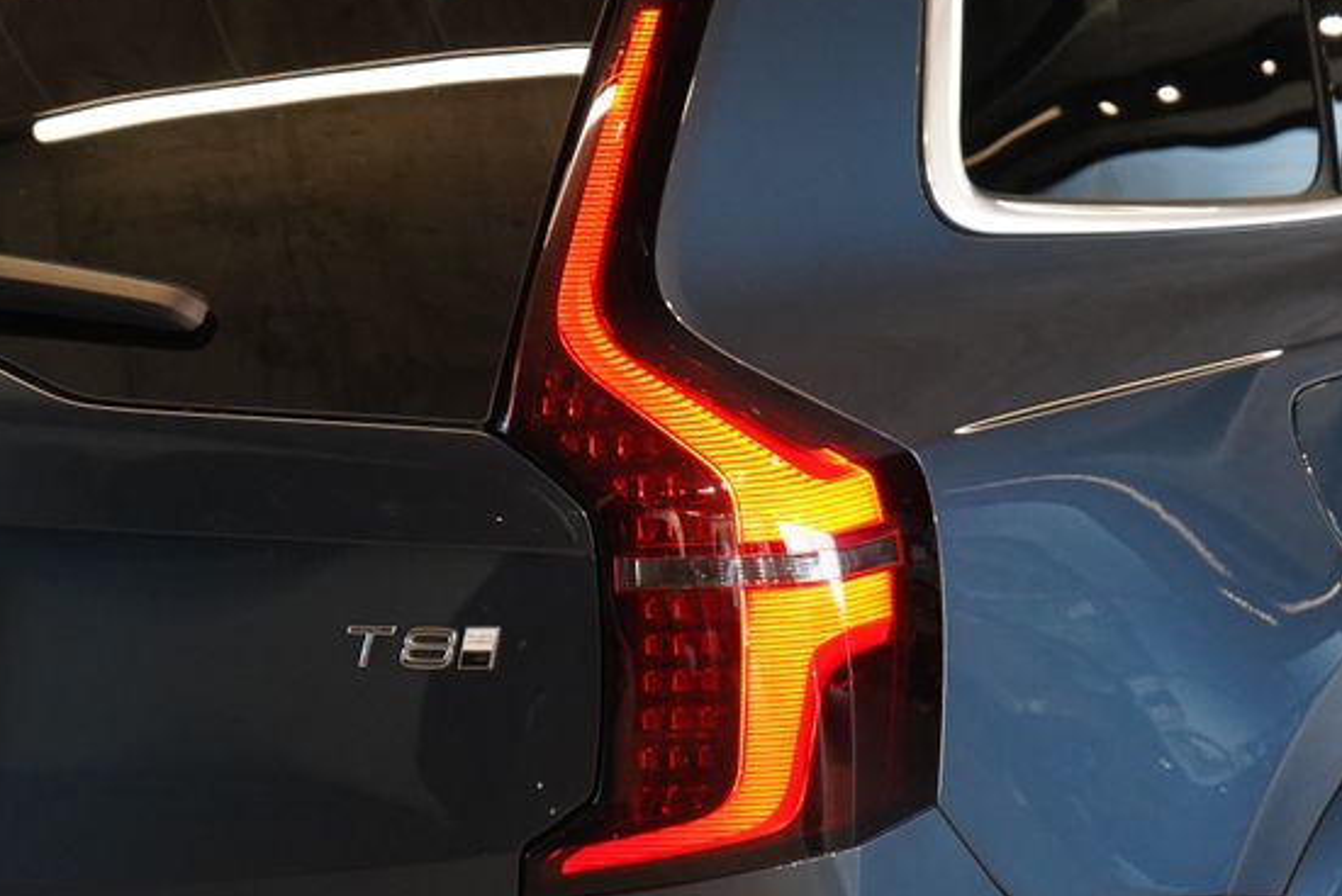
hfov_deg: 15.8
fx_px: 4848
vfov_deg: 10.6
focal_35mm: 130
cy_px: 405
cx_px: 624
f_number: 5.6
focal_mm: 70
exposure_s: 1/160
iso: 5000
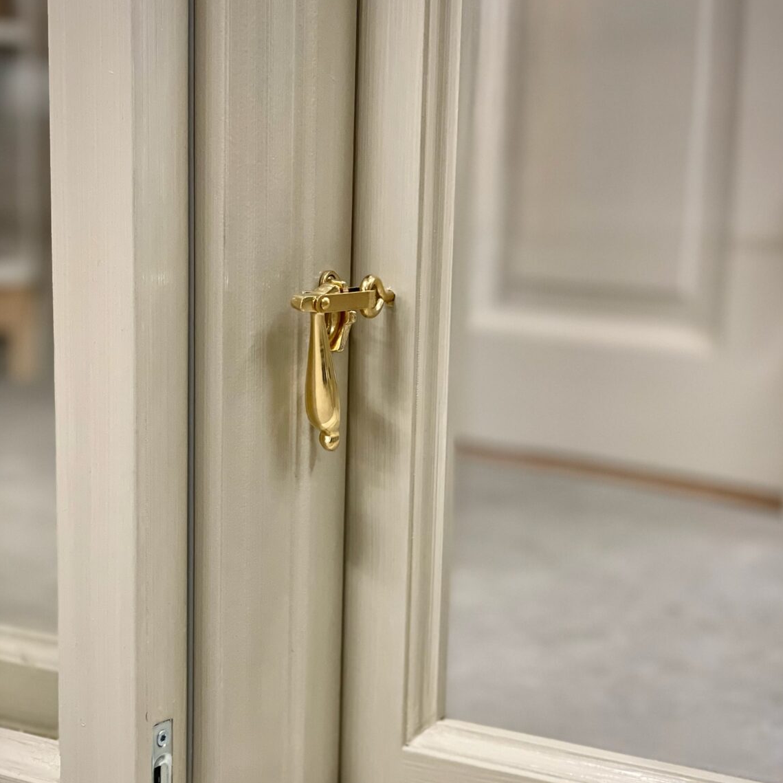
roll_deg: -1.7
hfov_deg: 27.7
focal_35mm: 62
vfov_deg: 27.6
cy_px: 502
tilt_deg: -10.0
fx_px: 1587
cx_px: 394
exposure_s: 1/122
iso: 250
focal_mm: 6
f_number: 2
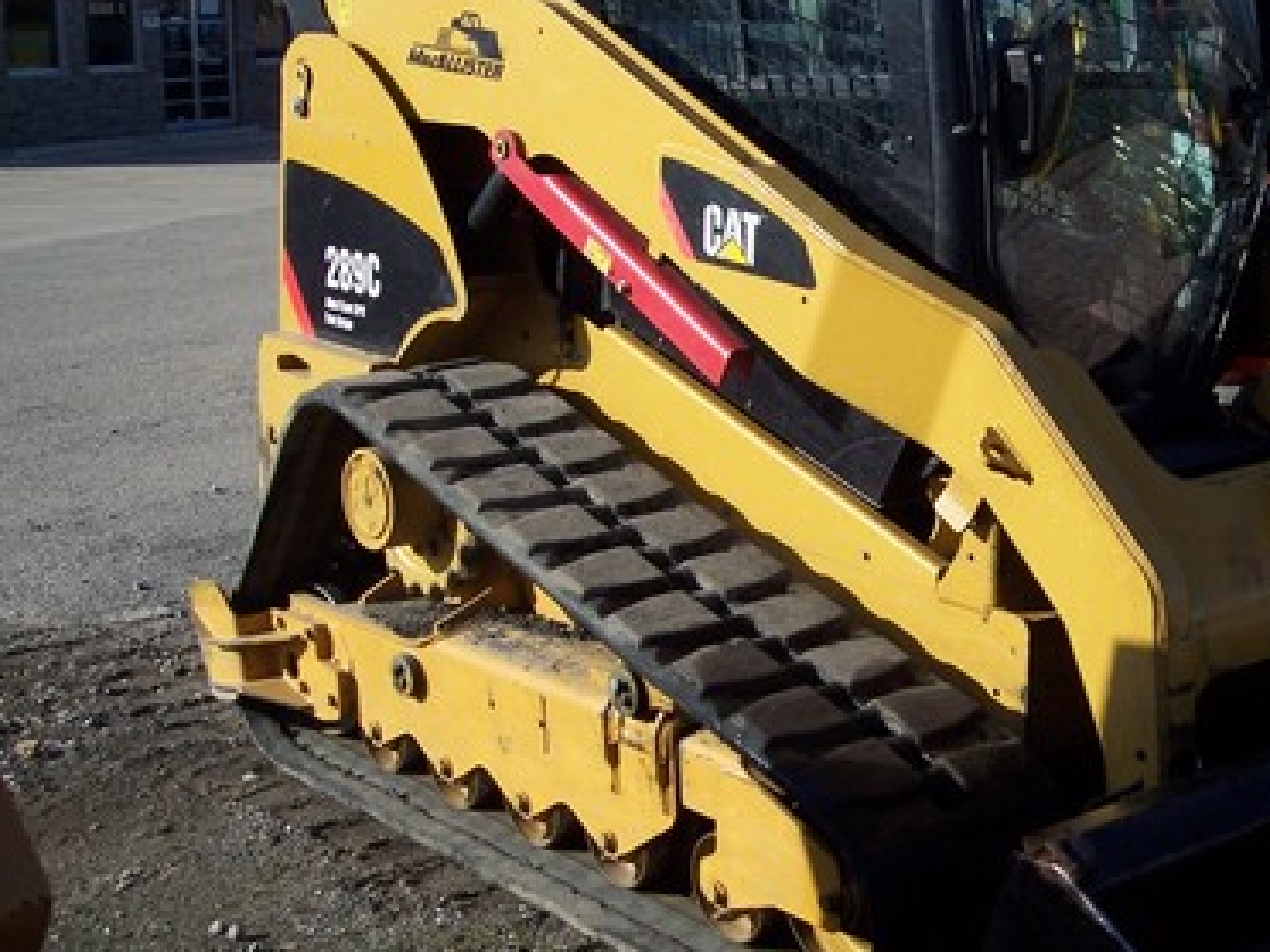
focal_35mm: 57
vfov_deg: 25.6
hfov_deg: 33.5
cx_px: 830
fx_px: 2091
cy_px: 345
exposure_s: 1/1000
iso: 100
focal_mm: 8
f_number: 4
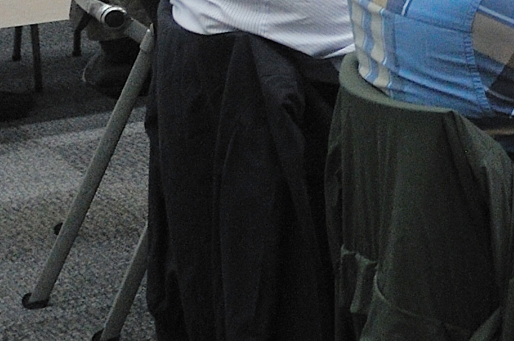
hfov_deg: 11.0
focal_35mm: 145
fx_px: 2068
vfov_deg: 8.6
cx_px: 1380
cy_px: -465
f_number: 5.6
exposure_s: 1/50
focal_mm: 18
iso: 800
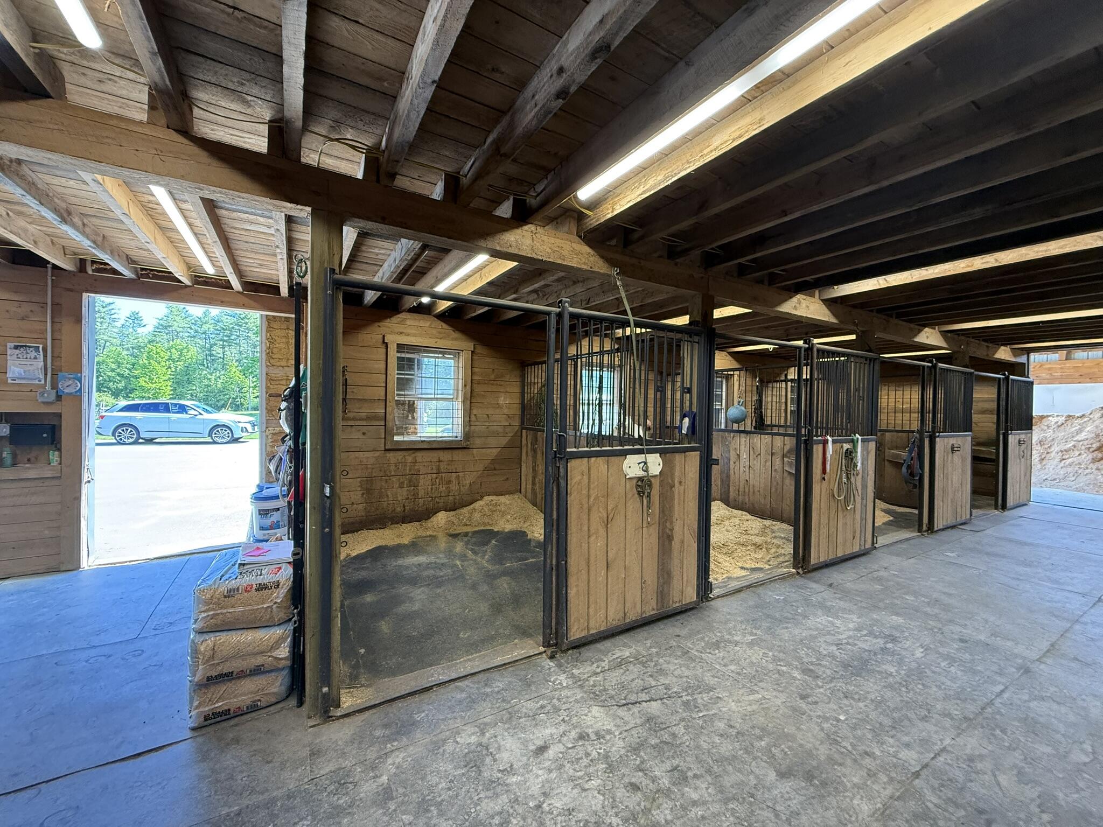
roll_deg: -1.1
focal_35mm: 14
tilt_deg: -0.7
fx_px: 446
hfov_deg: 102.1
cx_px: 552
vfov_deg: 85.7
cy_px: 414
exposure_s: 1/99
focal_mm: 2.22
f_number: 2.2
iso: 320
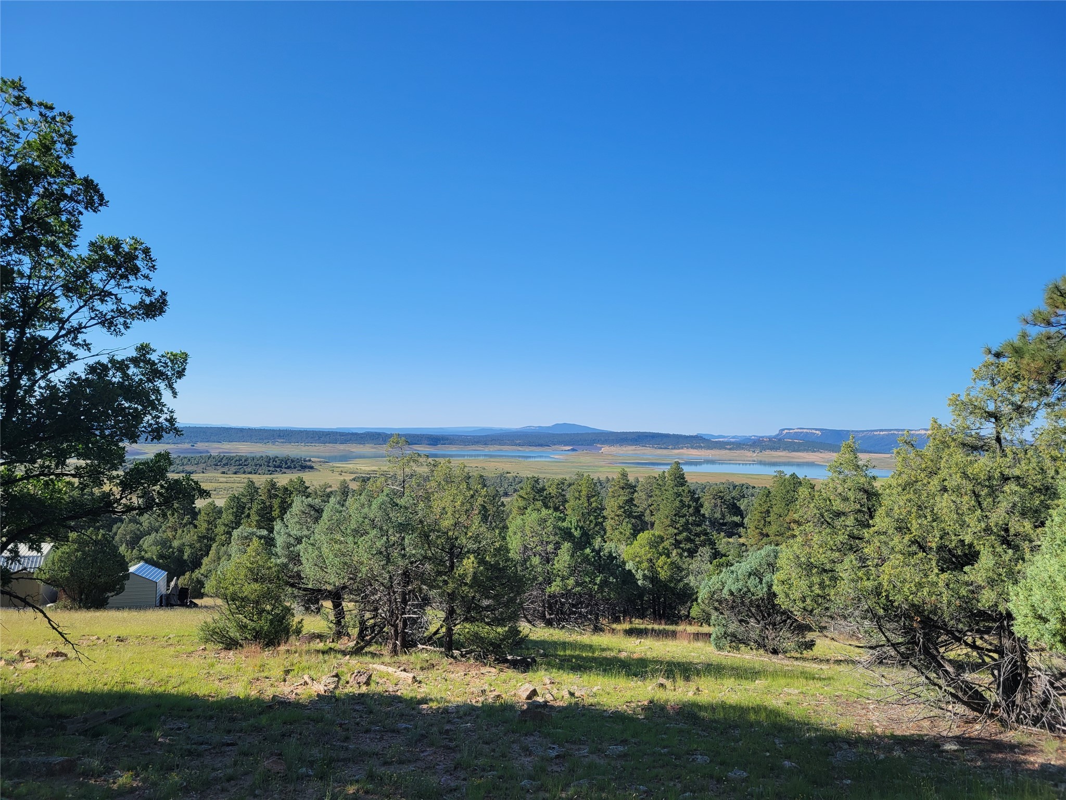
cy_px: 400
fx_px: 801
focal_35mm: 26
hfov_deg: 67.3
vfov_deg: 53.1
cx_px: 533
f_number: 1.8
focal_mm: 5.4
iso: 40
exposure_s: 1/1994
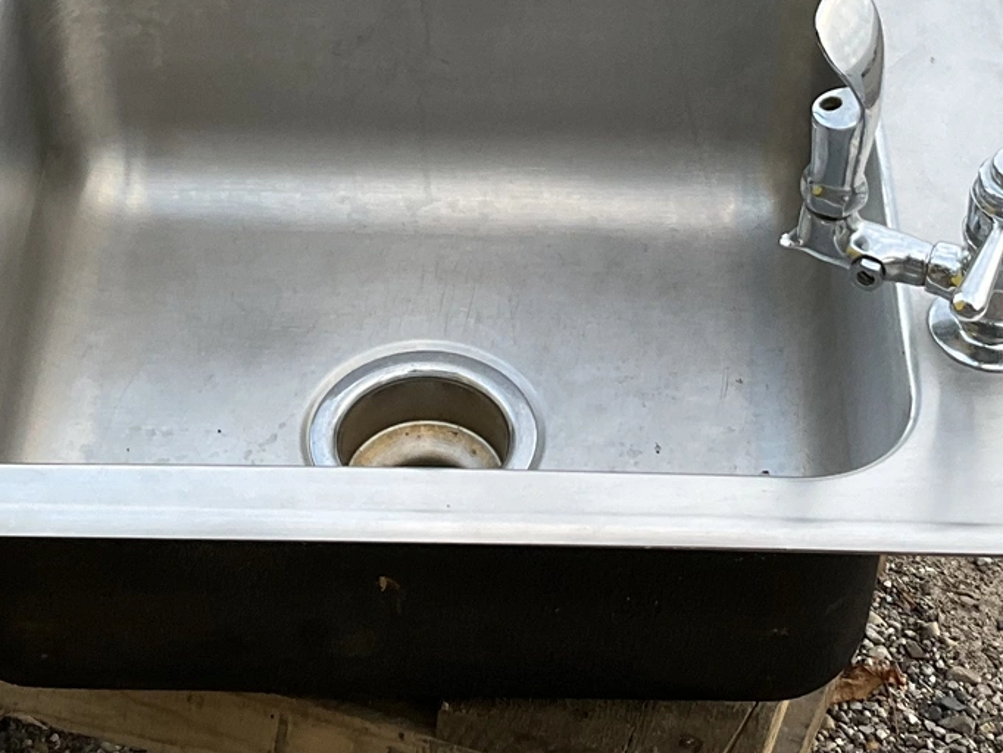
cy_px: 85
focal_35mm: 85
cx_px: 519
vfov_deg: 17.1
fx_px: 2464
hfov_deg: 23.0
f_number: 1.8
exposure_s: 1/122
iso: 32
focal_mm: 3
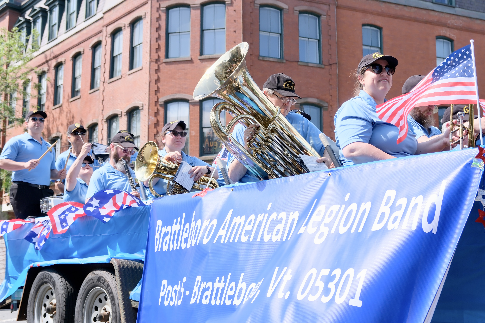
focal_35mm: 43
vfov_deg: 31.2
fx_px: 579
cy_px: 178
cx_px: 259
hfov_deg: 45.4
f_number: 4
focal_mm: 25.4
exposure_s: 1/950
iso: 320
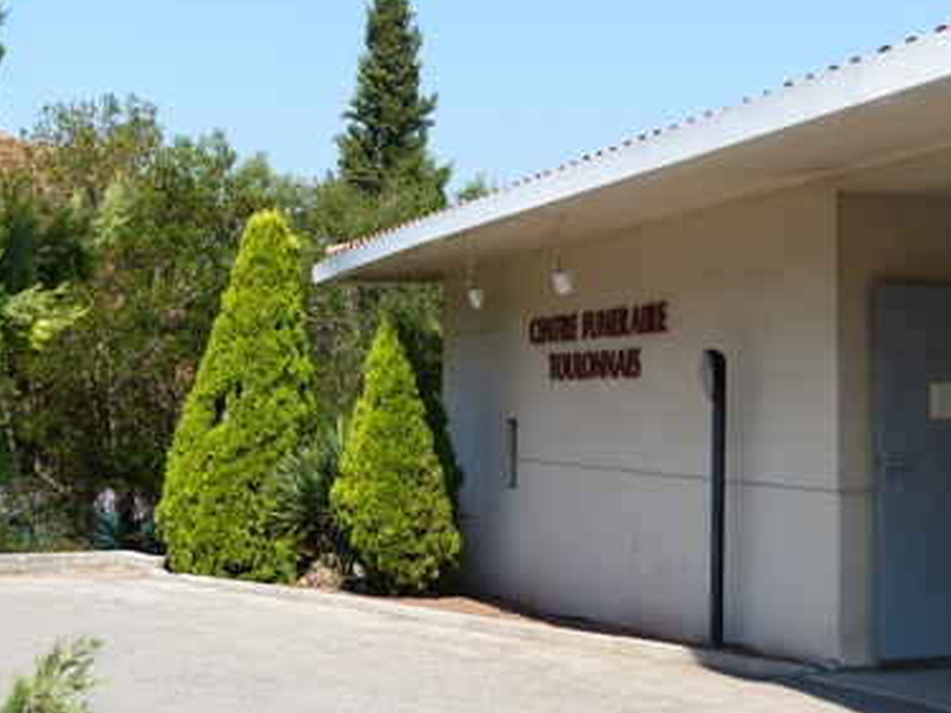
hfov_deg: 30.7
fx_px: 1730
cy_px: 365
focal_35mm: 63
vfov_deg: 23.3
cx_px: 459
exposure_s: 1/640
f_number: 4
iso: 100
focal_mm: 10.5
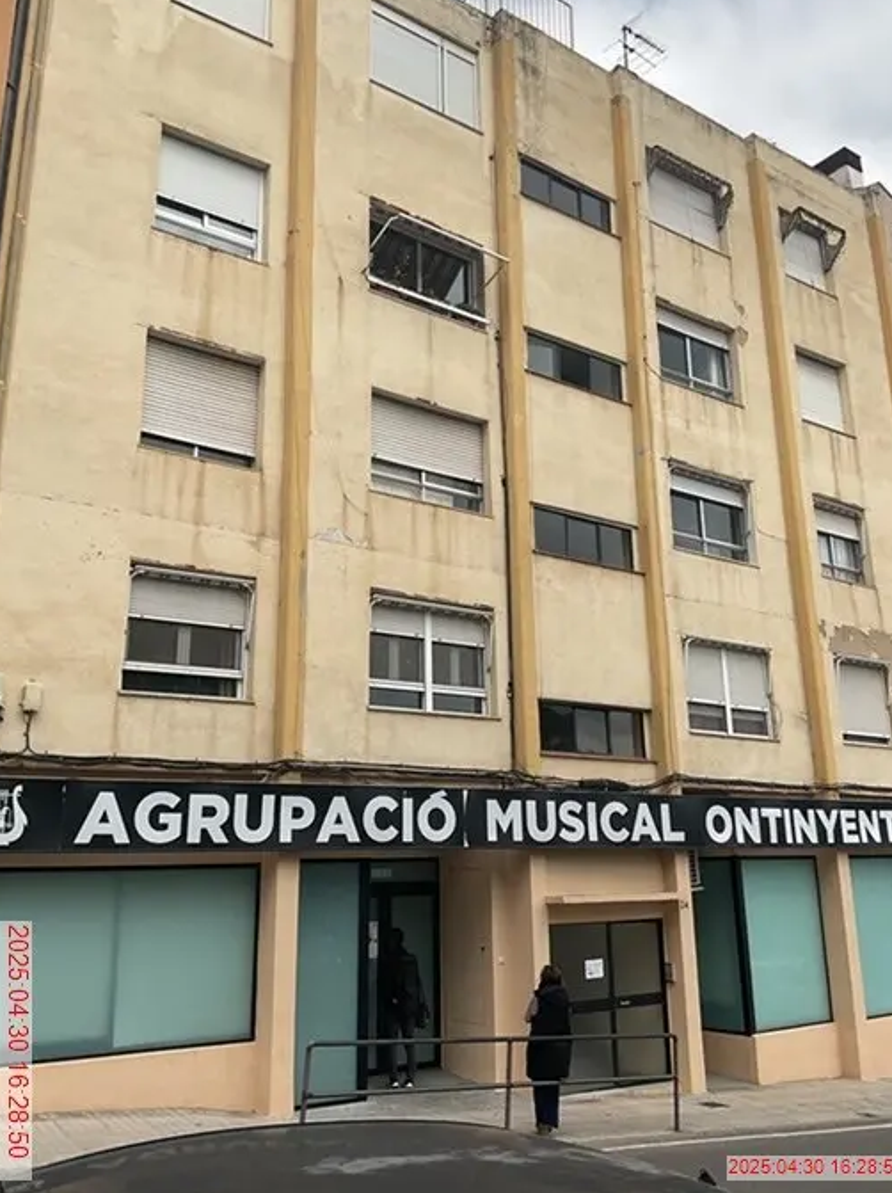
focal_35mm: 31
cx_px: 458
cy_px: 561
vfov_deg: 58.4
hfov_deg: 45.4
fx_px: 1067
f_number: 1.8
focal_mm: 3
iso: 16
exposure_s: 1/1675
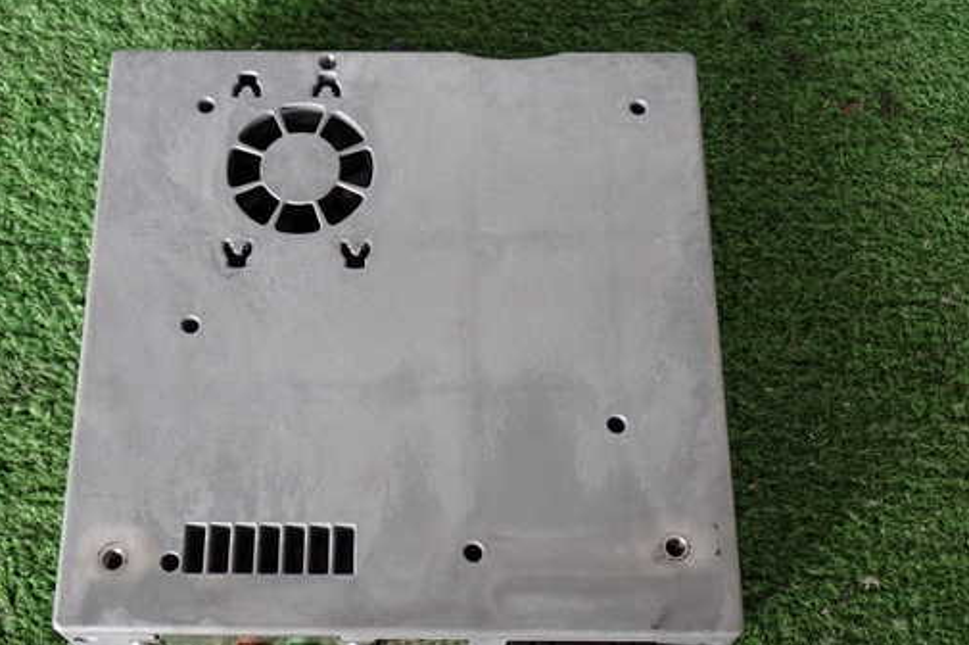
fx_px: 1264
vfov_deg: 28.6
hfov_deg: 41.8
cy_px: 370
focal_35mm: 47
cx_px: 413
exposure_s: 1/80
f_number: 2.7
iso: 160
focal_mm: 6.83
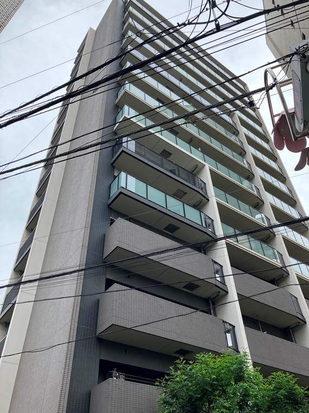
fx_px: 333
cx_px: 154
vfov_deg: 63.4
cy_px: 206
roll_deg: +0.9
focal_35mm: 28
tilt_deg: +44.9
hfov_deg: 49.7
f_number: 1.8
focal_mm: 3.99
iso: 32
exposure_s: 1/736
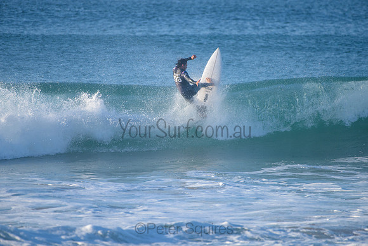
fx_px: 5518
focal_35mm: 540
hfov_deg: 3.8
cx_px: 185
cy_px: 117
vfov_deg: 2.5
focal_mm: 500
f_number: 5.6
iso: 450
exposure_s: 1/2000
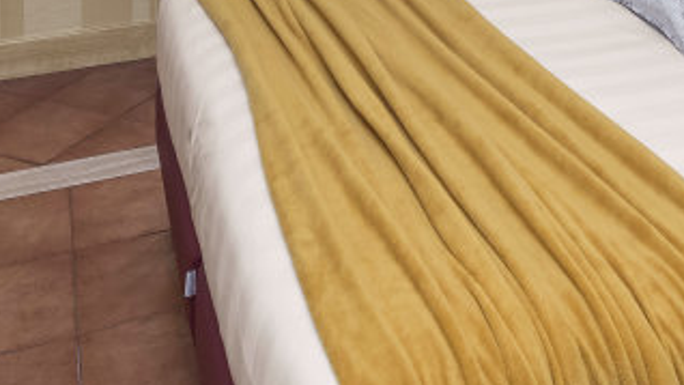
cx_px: 447
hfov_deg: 38.1
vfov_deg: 18.5
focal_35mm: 54
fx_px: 980
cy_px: -261
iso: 800
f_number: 5.6
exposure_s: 1/80
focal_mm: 16
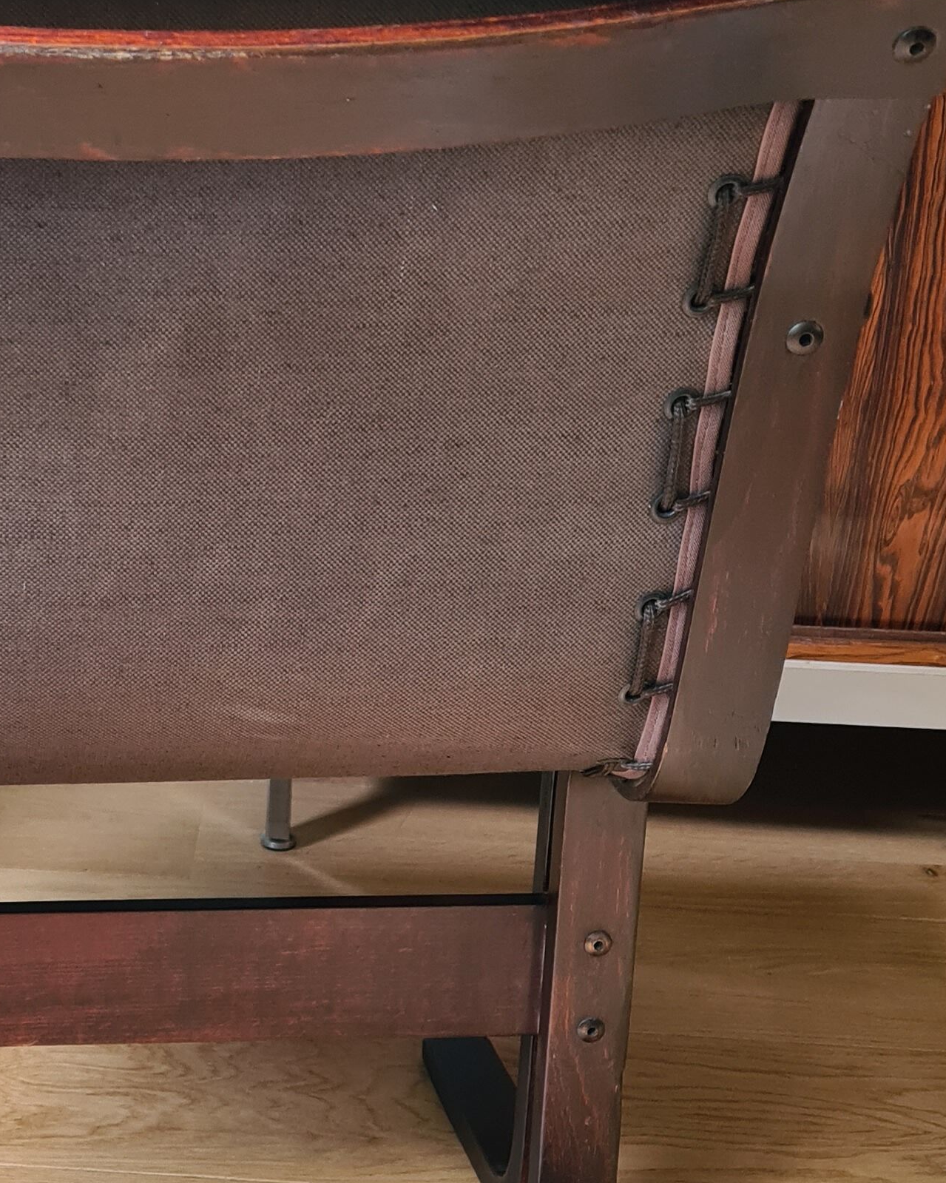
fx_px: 2240
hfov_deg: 23.4
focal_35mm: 64
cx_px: 141
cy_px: 597
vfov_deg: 29.6
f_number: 1.8
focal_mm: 5.4
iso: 200
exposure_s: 1/50
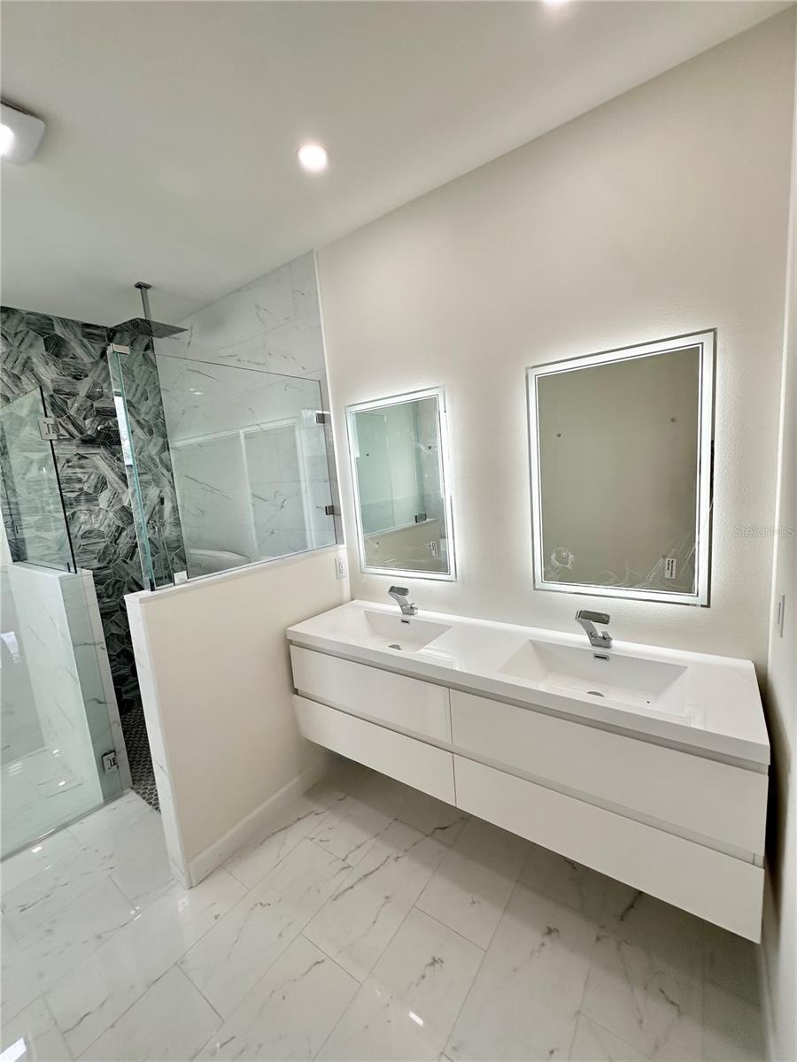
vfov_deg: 102.1
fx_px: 430
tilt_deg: -7.7
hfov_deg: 85.7
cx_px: 398
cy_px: 531
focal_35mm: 14
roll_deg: +3.5
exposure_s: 1/144
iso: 40
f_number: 2.2
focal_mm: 2.22
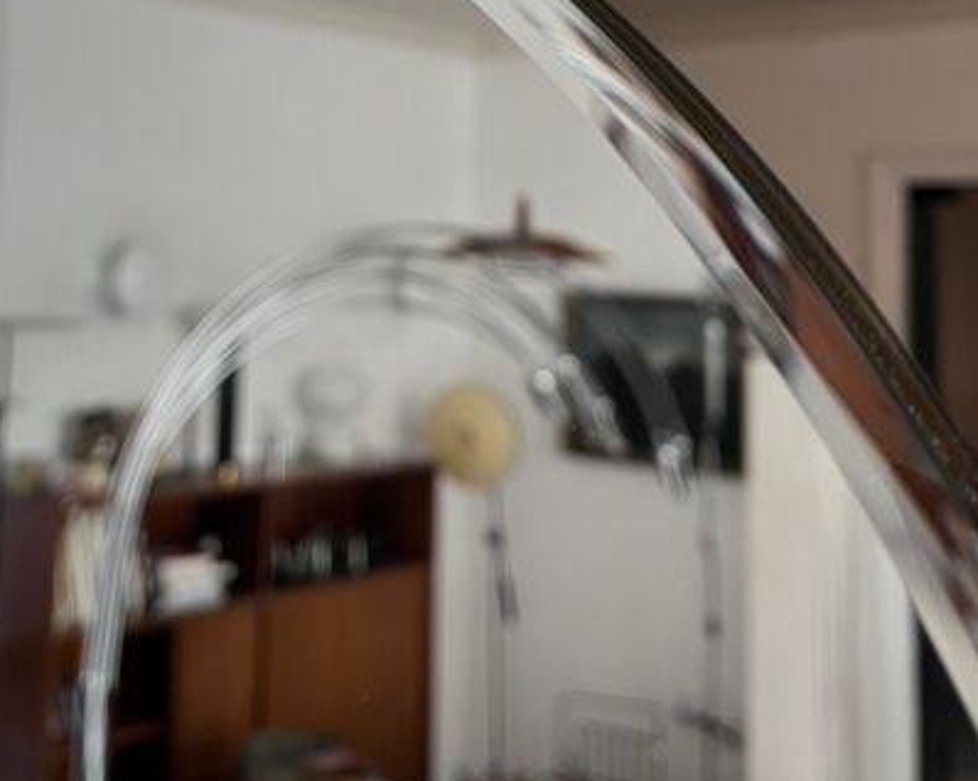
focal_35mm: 51
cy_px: 49
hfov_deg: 36.4
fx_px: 1475
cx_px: 346
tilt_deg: +8.6
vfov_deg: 28.3
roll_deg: -2.4
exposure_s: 1/50
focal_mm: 5.1
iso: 100
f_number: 1.6
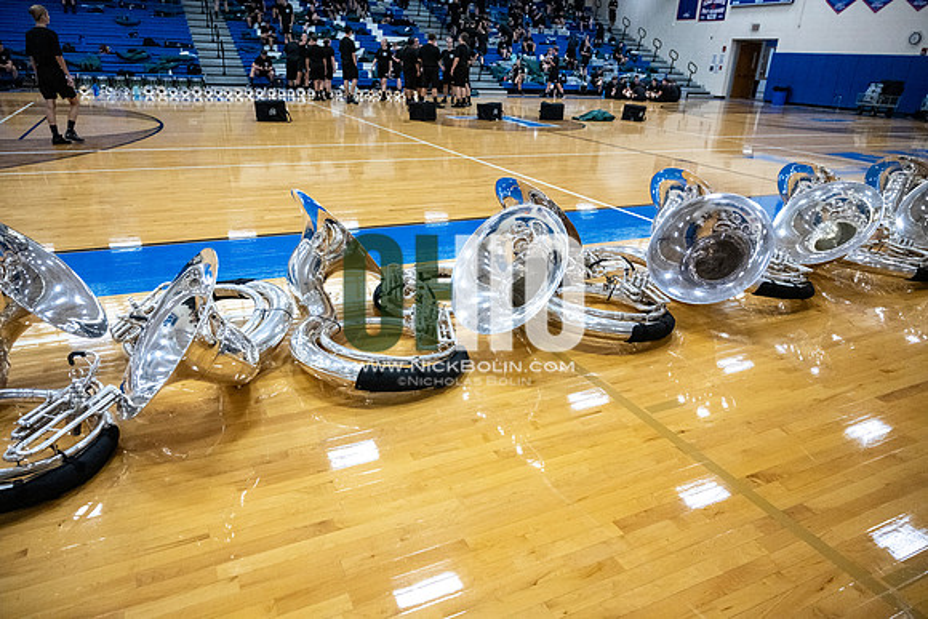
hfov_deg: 73.7
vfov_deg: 53.2
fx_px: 619
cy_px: 310
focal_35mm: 24
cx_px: 464
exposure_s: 1/800
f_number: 4
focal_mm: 24
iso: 10000
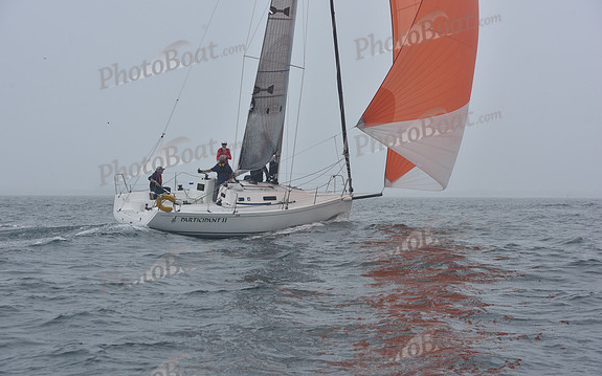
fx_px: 1181
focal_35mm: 72
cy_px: 198
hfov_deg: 28.6
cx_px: 300
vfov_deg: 18.1
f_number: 8
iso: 250
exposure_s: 1/800
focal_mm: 70
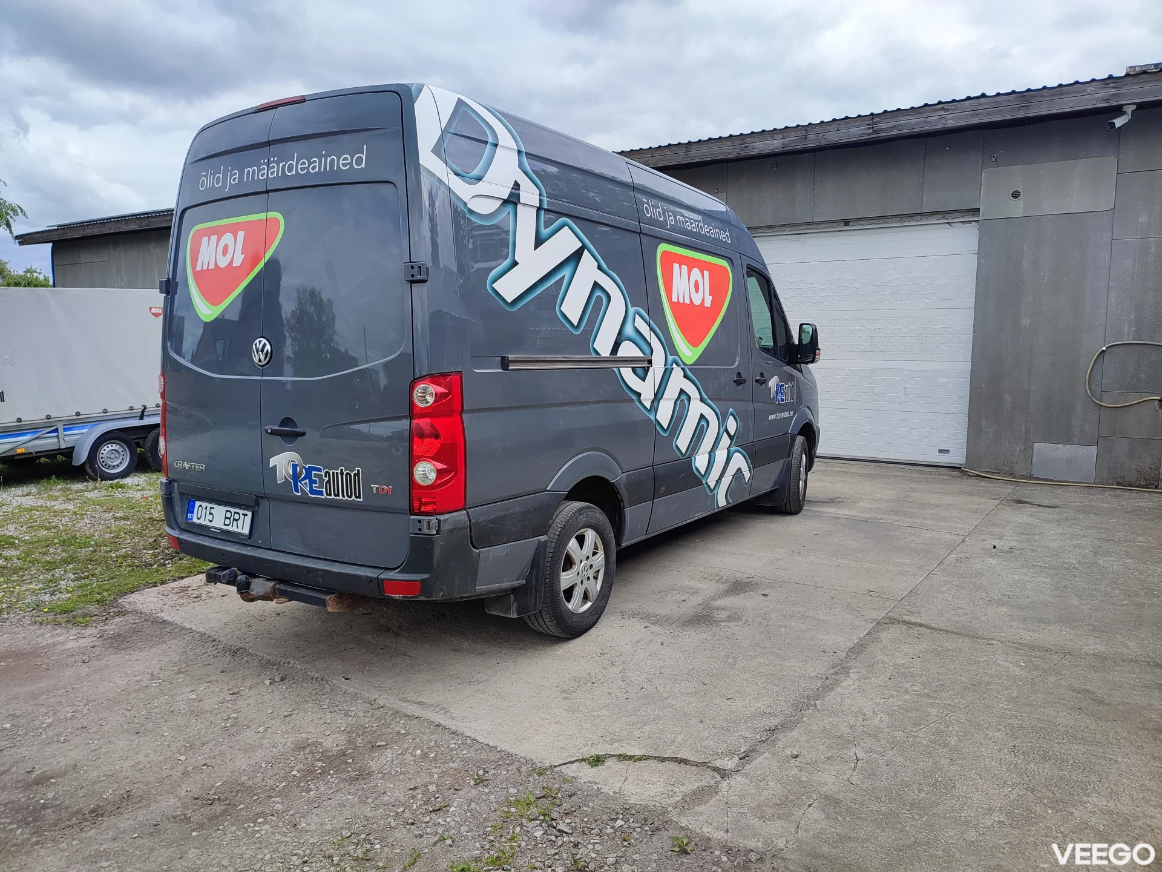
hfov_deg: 69.4
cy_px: 436
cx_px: 581
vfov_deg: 54.9
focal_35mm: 25
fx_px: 839
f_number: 1.9
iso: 50
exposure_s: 1/545
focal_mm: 6.04
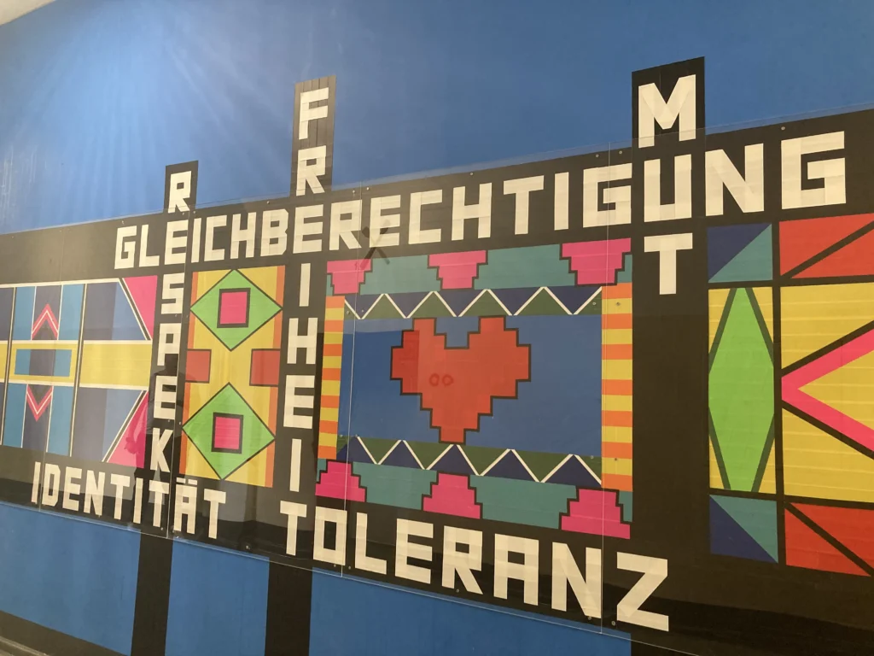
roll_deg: -2.5
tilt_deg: +5.9
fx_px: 707
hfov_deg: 63.4
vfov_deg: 49.7
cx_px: 437
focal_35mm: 28
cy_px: 328
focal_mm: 3.99
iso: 250
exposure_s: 1/60
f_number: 1.8
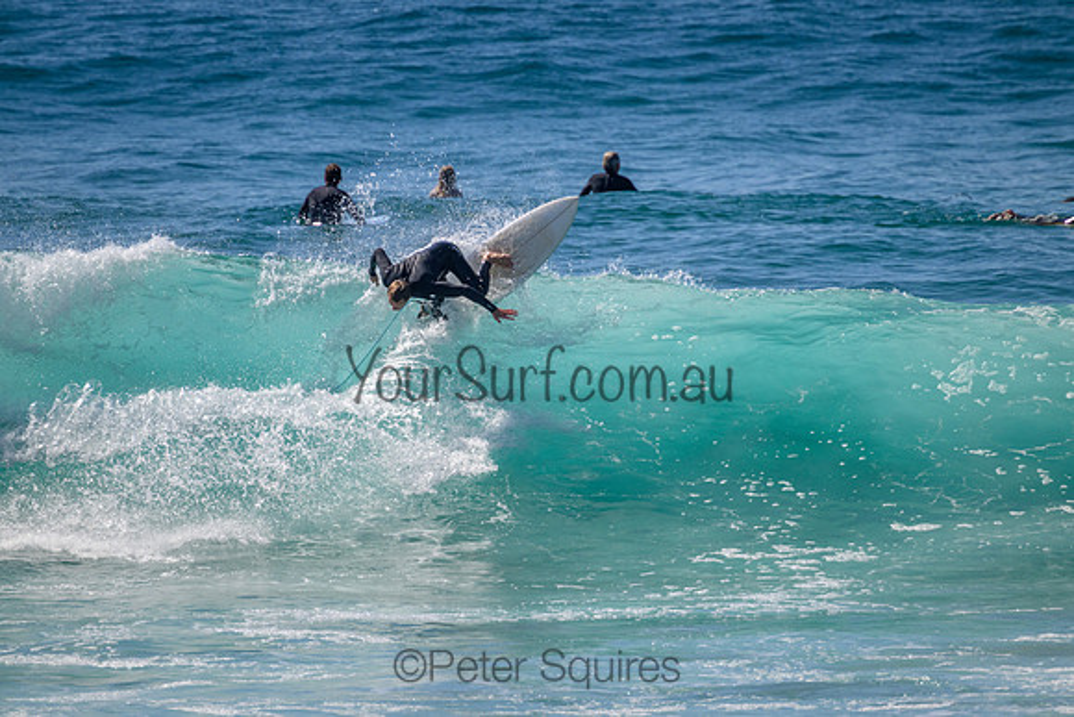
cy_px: 358
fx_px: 23871
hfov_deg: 2.6
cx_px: 537
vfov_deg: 1.7
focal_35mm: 800
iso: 800
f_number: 11
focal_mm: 800
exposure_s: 1/2000
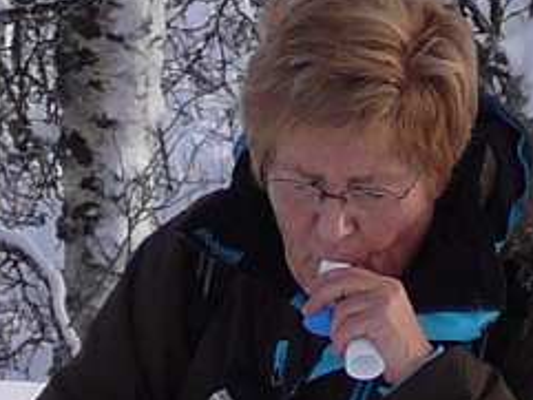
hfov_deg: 2.2
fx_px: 14003
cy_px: 729
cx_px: 790
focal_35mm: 909
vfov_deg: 1.6
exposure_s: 1/400
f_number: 4
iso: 80
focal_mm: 20.4
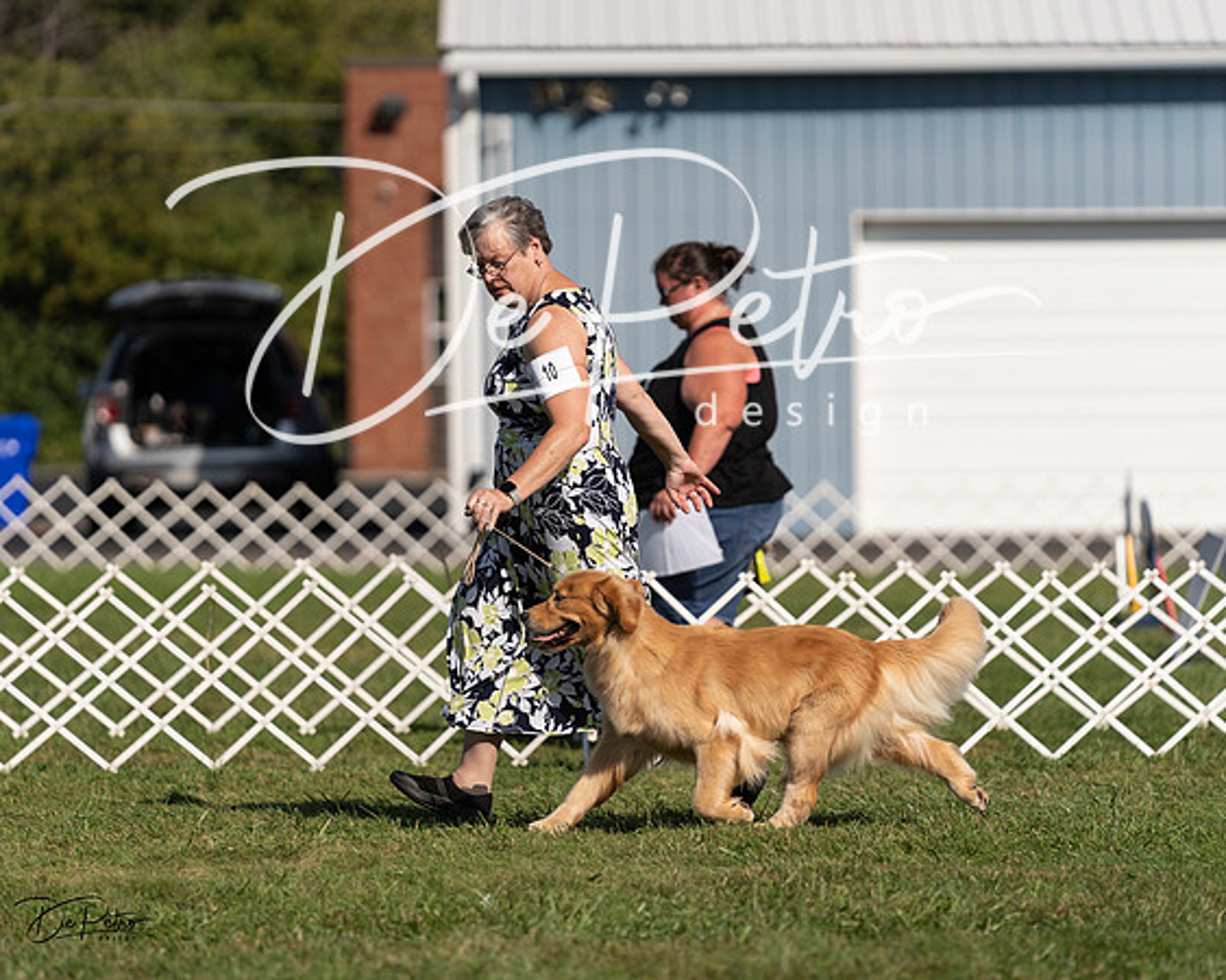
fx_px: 8170
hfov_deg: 8.6
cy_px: 490
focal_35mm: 225
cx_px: 613
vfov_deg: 6.9
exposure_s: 1/2500
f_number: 3.2
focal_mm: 200
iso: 100
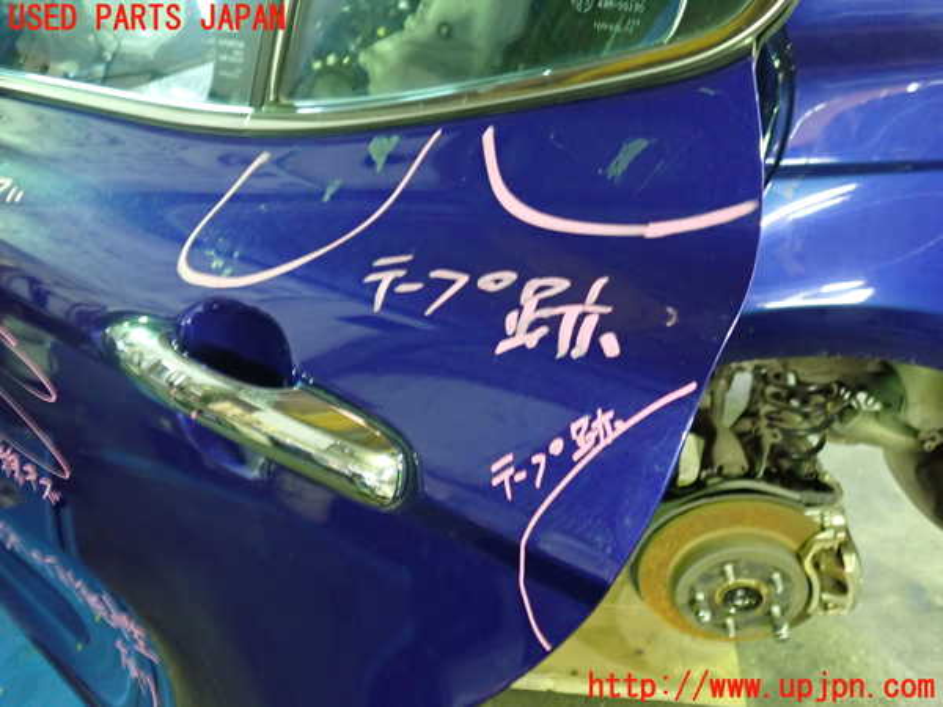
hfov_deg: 60.0
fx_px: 817
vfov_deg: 46.8
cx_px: 472
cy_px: 354
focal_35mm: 30
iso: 800
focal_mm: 5.4
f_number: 2.3
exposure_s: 1/15
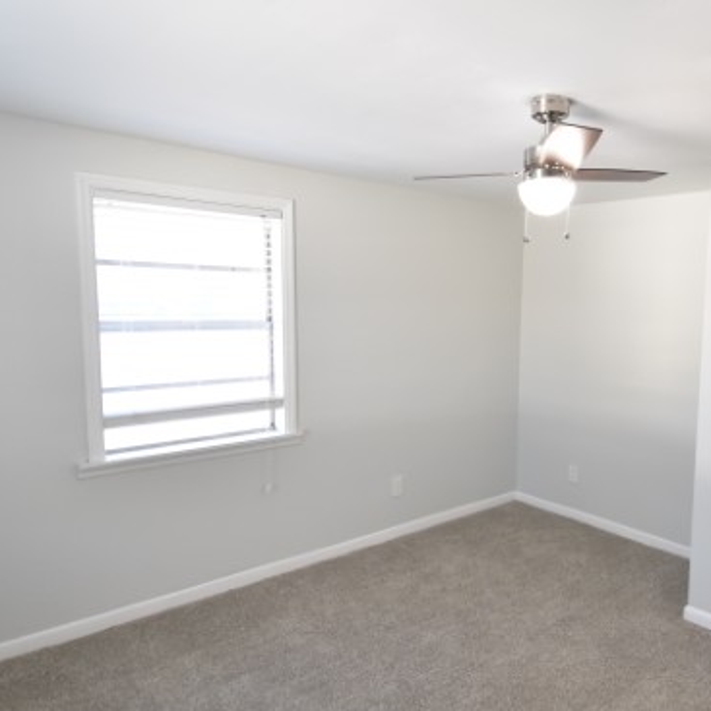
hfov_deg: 61.3
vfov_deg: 62.9
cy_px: 356
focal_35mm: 25
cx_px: 477
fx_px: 581
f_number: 3.5
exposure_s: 1/60
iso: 800
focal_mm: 10
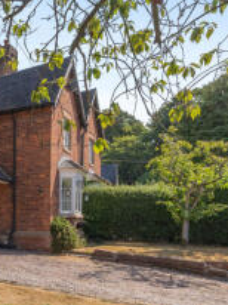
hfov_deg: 29.6
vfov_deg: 46.6
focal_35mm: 40
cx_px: -61
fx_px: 352
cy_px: 183
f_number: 8
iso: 320
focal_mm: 18
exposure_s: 1/400
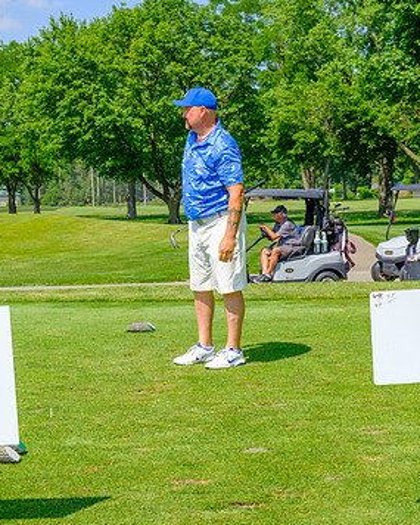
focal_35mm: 64
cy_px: 223
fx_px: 994
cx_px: 217
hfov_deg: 23.9
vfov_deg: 29.5
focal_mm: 35.8
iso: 200
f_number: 9
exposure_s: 1/320
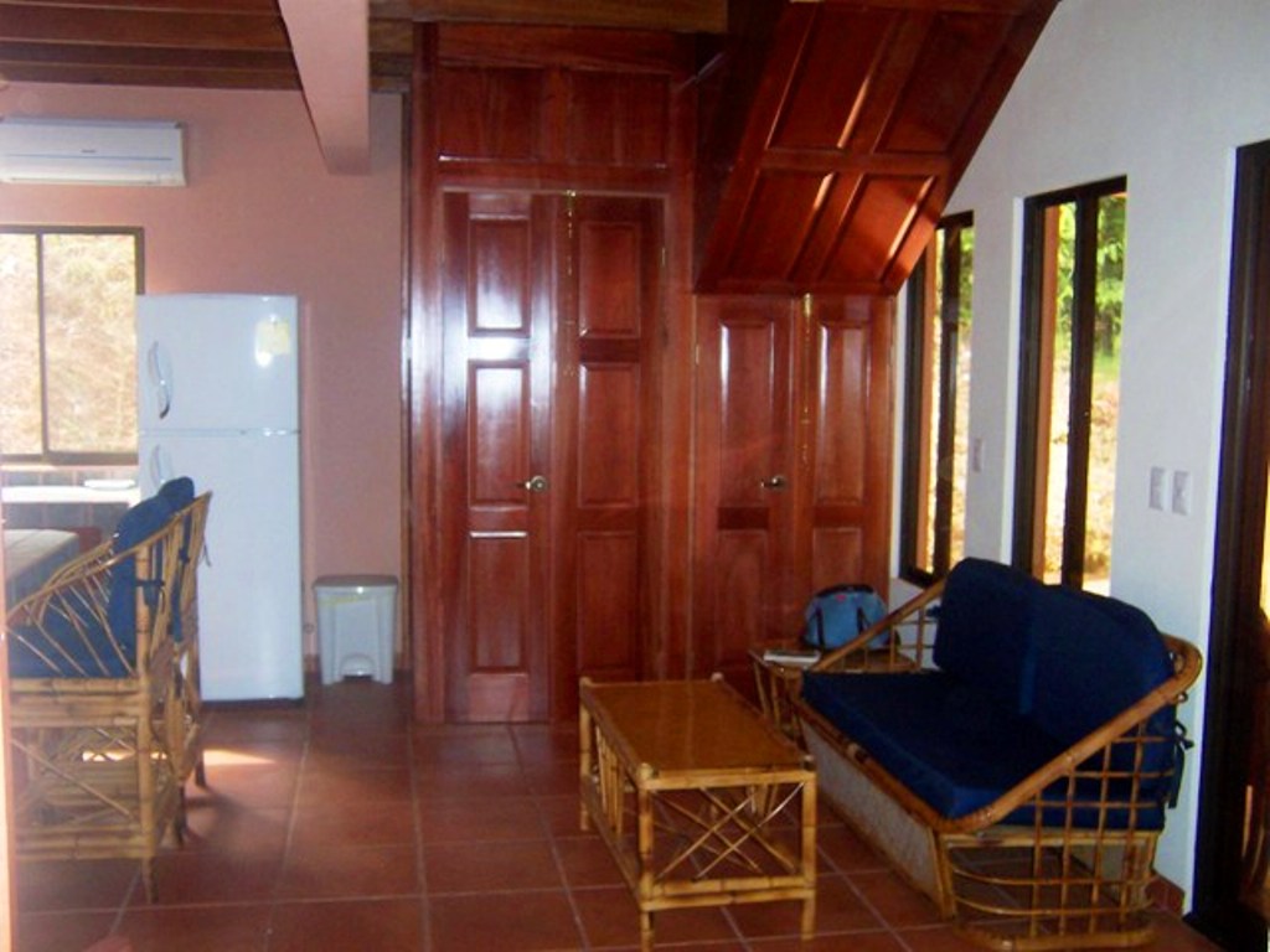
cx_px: 635
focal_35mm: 36
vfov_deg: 39.7
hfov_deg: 51.4
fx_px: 1321
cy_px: 476
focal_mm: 5.6
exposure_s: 1/60
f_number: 2.8
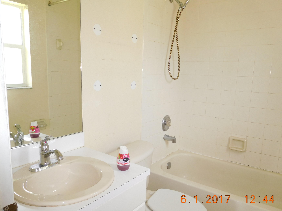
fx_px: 220
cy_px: 109
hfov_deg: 65.3
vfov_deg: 51.3
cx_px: 142
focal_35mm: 27
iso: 125
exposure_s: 1/40
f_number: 3.4
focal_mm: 4.5
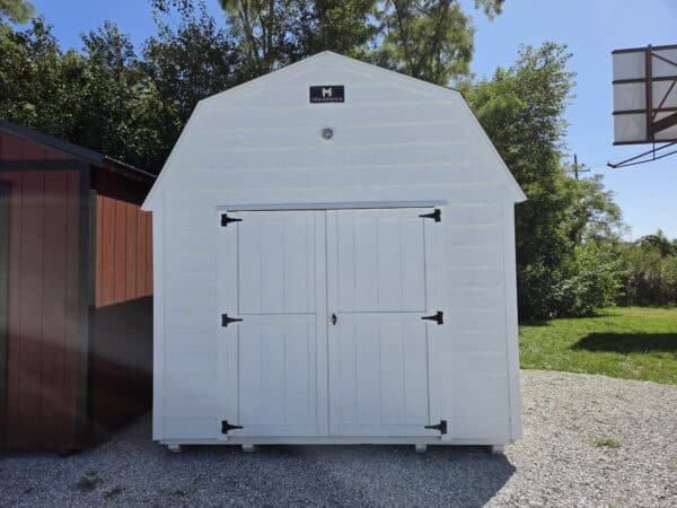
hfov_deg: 73.9
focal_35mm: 23
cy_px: 254
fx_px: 450
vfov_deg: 58.9
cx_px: 338
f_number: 1.8
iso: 80
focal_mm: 5.4
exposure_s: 1/3977
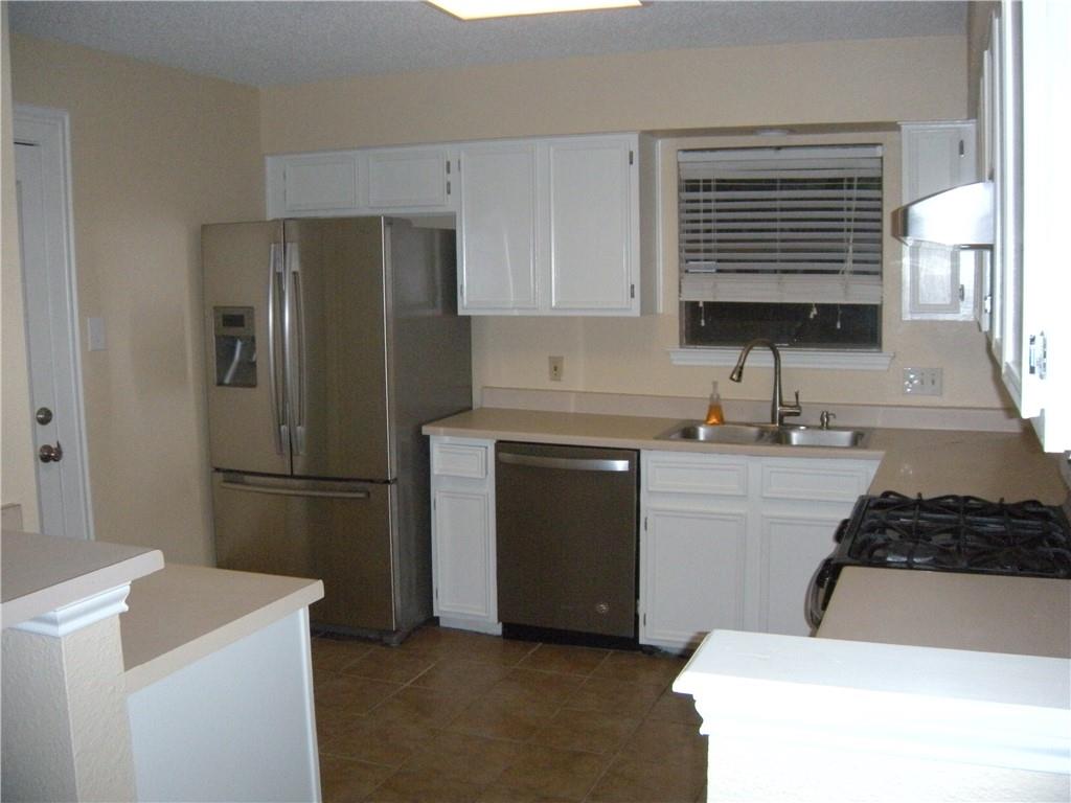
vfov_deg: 40.7
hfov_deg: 52.6
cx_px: 536
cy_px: 402
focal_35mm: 35
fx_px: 1083
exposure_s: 1/60
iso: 400
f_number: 3.8
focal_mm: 5.9
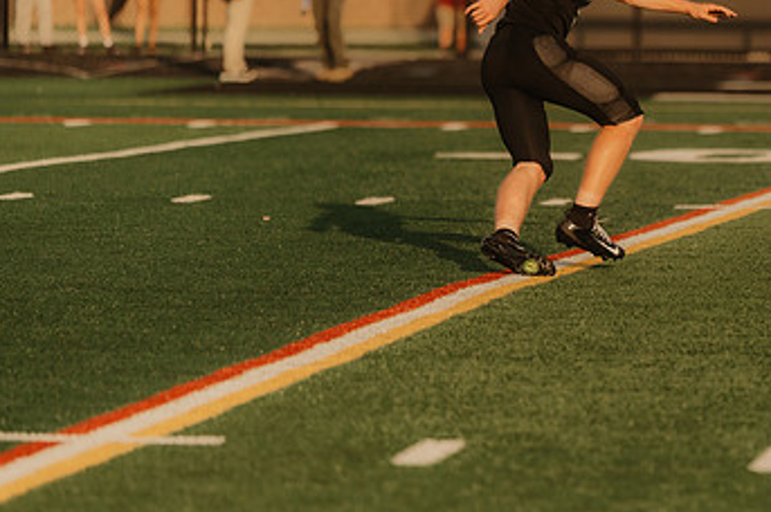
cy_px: 121
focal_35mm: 338
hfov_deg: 6.1
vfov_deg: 4.1
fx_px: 7232
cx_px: 645
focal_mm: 200
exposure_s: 1/6400
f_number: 2.8
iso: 1000
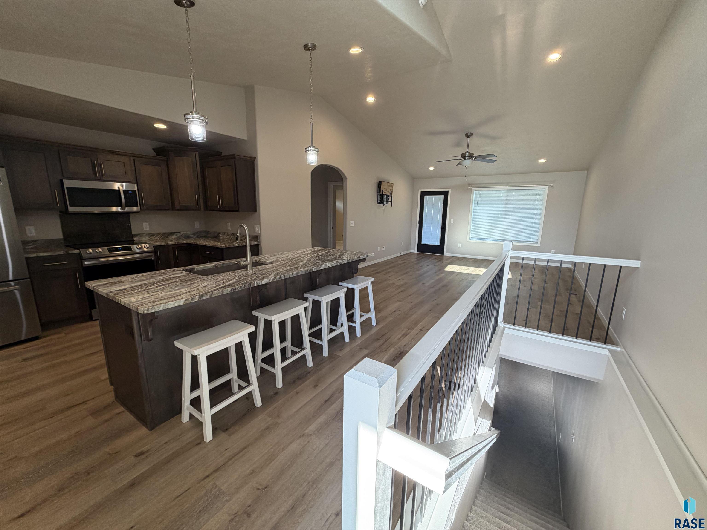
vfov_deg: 85.7
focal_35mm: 14
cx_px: 354
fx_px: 286
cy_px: 265
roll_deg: -0.8
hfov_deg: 102.1
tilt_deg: -11.0
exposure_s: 1/120
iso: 125
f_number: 2.2
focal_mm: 2.22
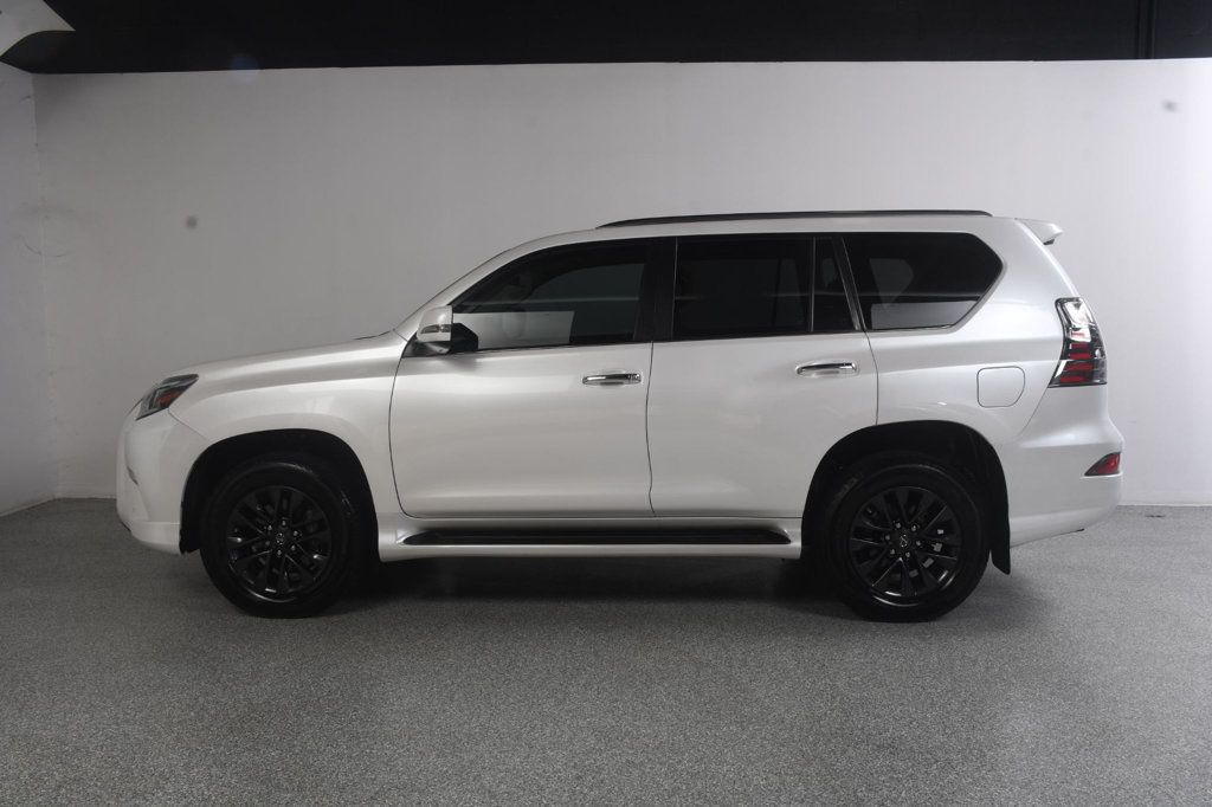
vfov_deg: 39.9
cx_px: 606
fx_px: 1111
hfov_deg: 57.2
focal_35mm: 33
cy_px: 404
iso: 100
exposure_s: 1/200
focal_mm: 22
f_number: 11
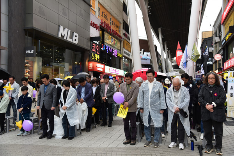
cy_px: 78
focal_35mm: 34
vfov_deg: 38.9
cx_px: 117
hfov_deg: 55.8
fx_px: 221
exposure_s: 1/100
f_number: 5
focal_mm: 34
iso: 400
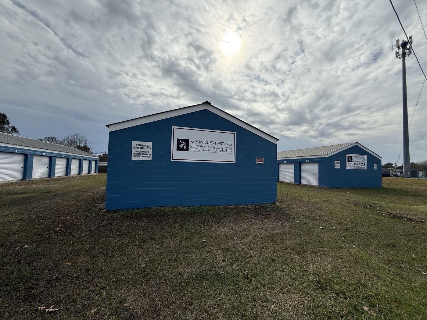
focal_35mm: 14
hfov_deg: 102.1
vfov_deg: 85.7
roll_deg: -0.2
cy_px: 160
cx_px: 214
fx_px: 173
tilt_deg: +2.4
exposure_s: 1/4425
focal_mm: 2.22
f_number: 2.2
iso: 64
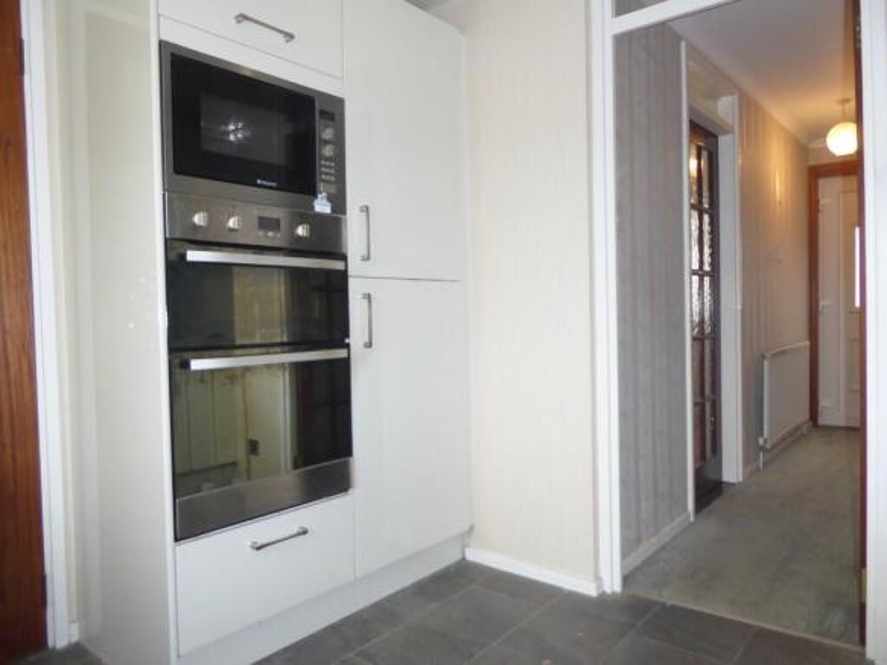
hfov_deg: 71.6
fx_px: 615
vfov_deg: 56.8
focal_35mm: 24
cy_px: 332
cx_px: 444
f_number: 3.3
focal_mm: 4.3
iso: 200
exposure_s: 1/60
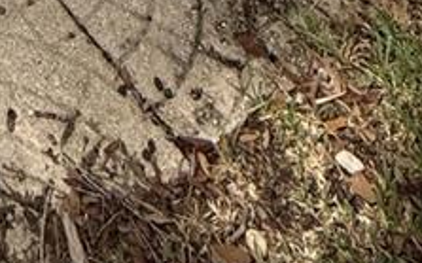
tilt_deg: -4.2
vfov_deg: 8.0
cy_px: -815
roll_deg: -0.6
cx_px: -195
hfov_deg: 21.9
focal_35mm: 80
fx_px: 919
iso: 64
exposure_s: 1/820
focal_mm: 2.22
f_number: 2.2
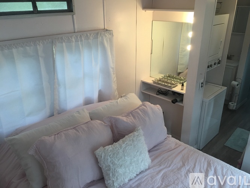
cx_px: 125
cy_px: 94
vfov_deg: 48.2
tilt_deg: -22.7
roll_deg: +0.5
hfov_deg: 61.7
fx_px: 209
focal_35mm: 29
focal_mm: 4.15
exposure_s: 1/30
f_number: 2.2
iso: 32
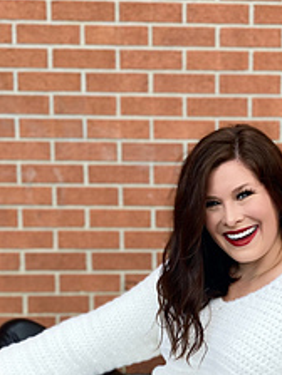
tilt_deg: -6.5
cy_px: 288
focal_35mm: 58
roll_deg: -0.4
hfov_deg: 24.9
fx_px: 630
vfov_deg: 32.5
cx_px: 219
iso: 32
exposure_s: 1/658
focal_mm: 4.25
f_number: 1.8
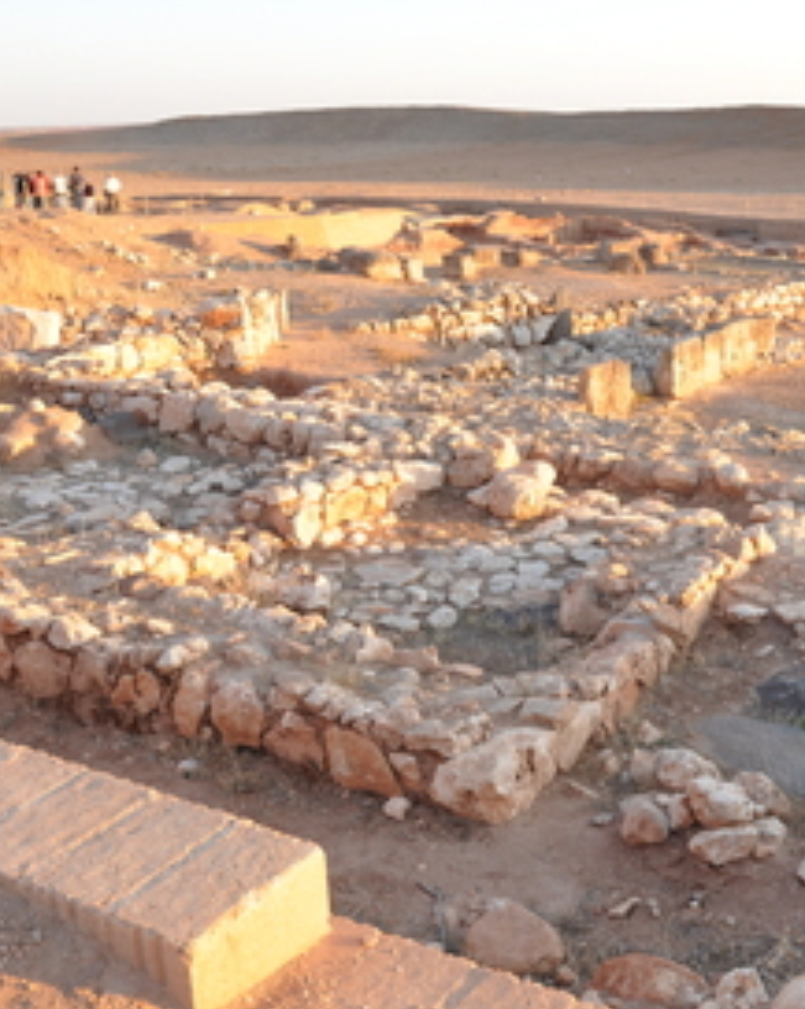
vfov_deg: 44.8
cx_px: 601
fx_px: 1223
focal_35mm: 41
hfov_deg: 35.6
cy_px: 508
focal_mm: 18
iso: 200
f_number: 6.3
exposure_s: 1/125
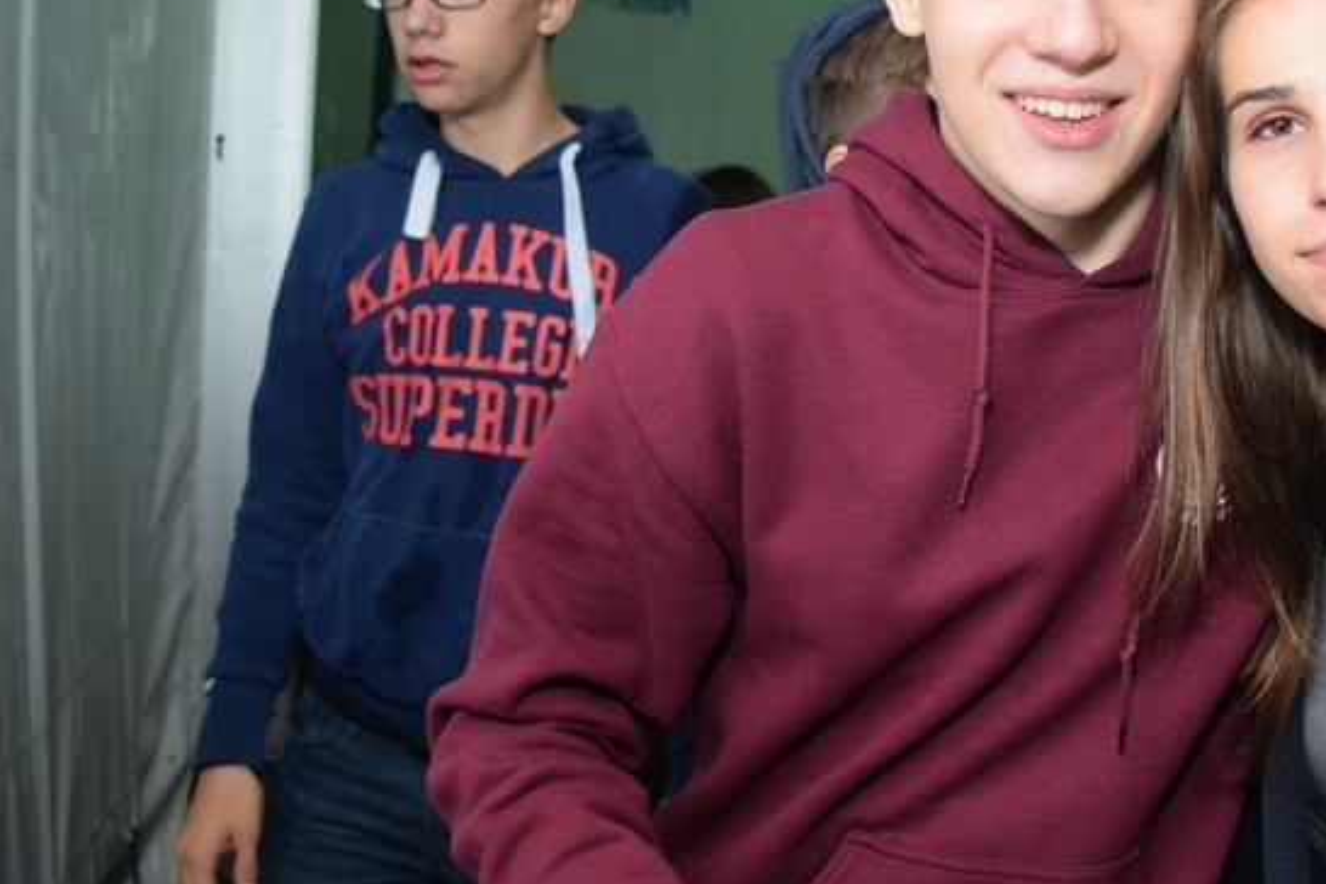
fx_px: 1842
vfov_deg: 26.9
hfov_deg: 37.7
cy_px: 350
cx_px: 1123
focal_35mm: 50
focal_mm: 18
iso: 1600
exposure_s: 1/60
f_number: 3.5
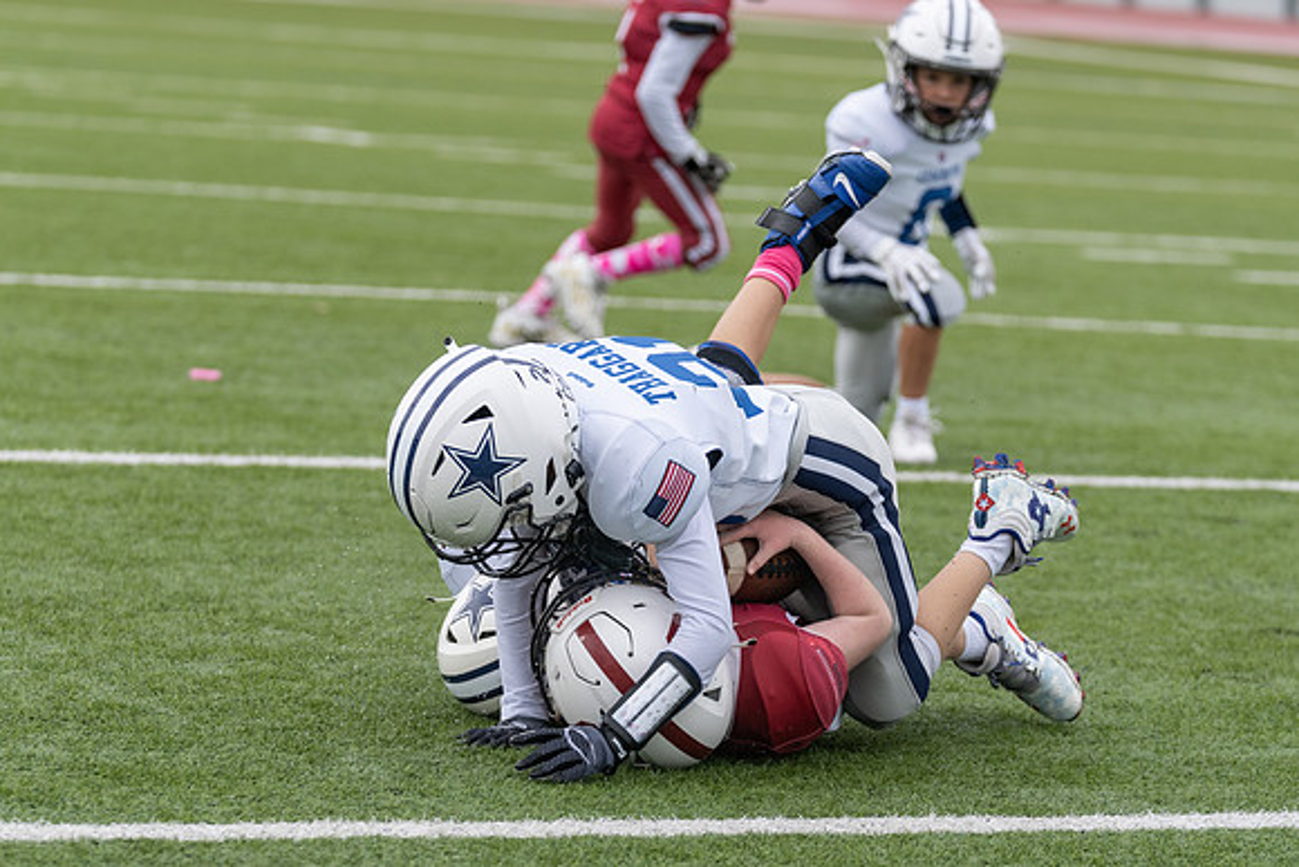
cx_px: 611
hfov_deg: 10.5
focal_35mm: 197
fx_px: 7099
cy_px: 556
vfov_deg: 7.0
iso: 250
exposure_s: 1/1250
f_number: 3.5
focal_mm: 140
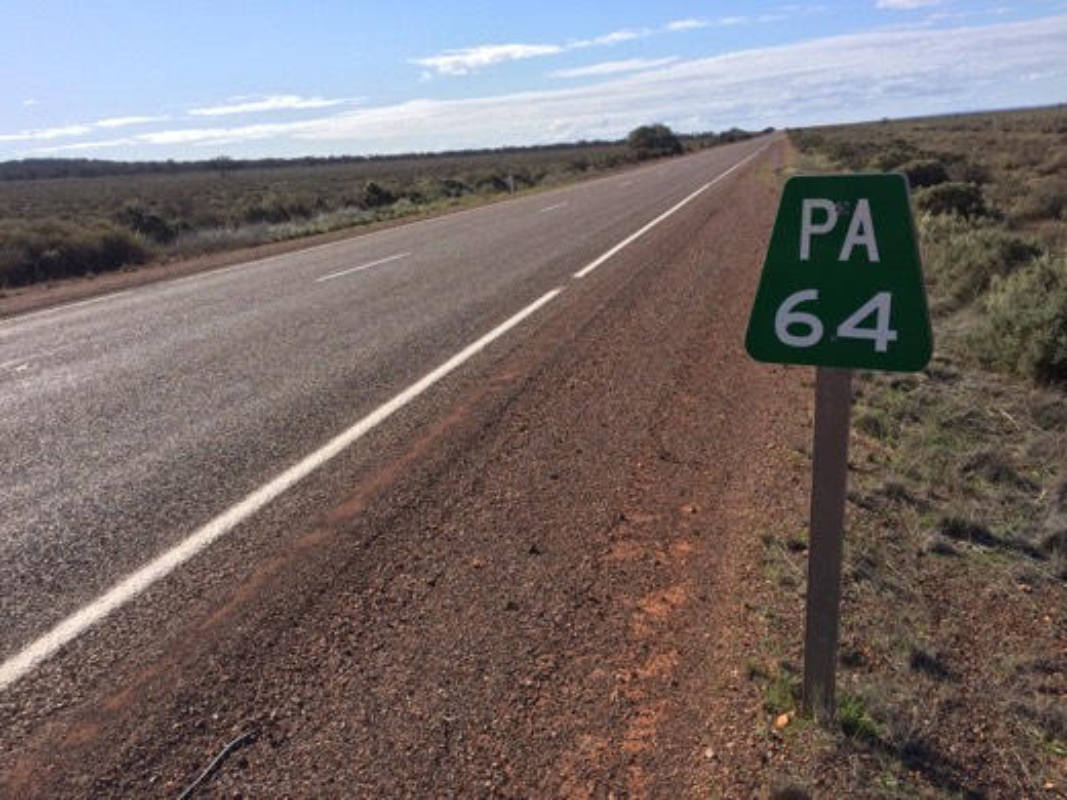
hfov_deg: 61.7
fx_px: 894
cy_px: 400
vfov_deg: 48.2
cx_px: 534
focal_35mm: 29
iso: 32
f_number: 2.2
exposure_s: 1/2564
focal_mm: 4.15
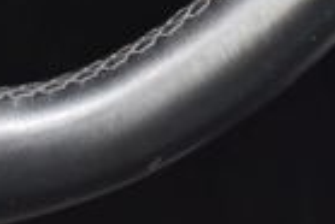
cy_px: -214
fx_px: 2571
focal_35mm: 276
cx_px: -147
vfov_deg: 4.9
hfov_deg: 7.3
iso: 400
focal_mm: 40
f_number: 6.3
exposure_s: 1/20
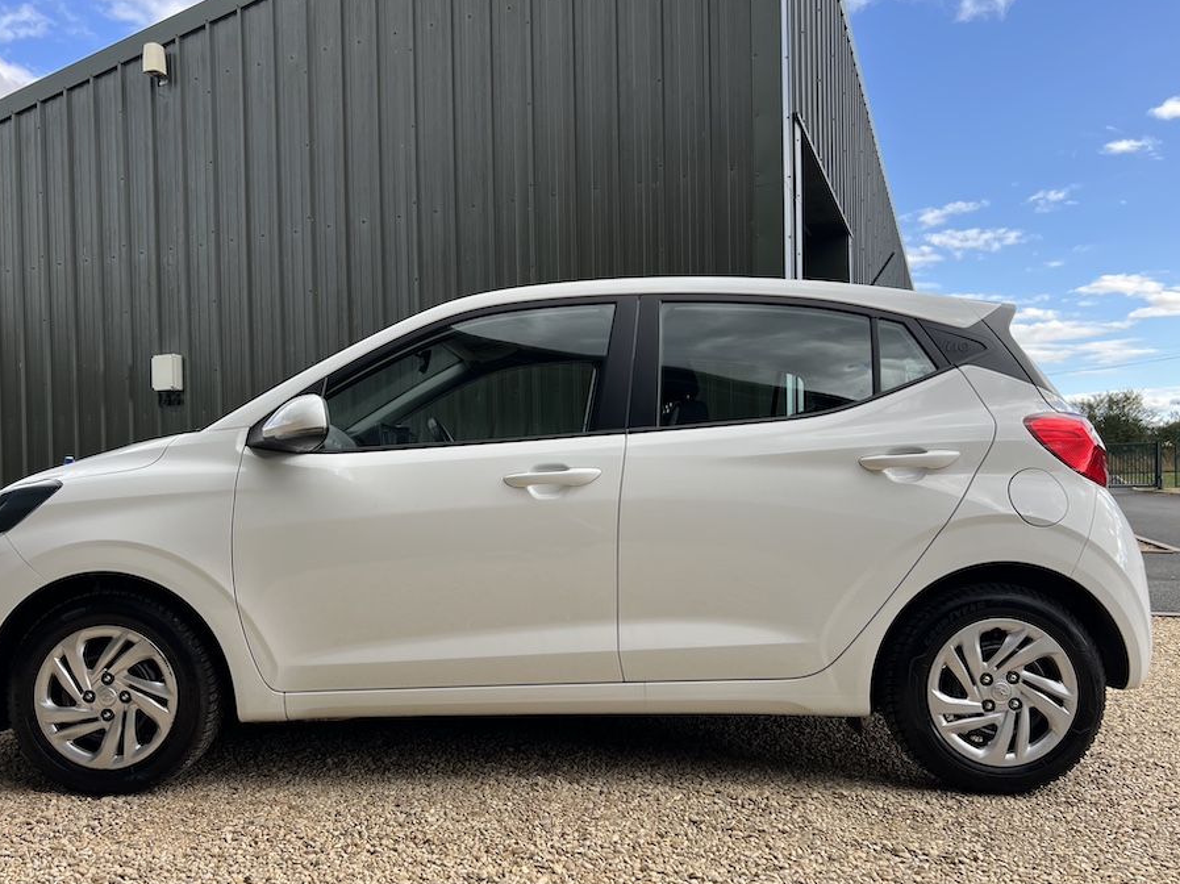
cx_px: 543
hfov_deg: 61.6
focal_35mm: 29
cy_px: 485
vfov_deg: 48.1
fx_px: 988
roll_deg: +2.2
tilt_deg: -0.1
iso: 50
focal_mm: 5.7
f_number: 1.5
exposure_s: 1/840
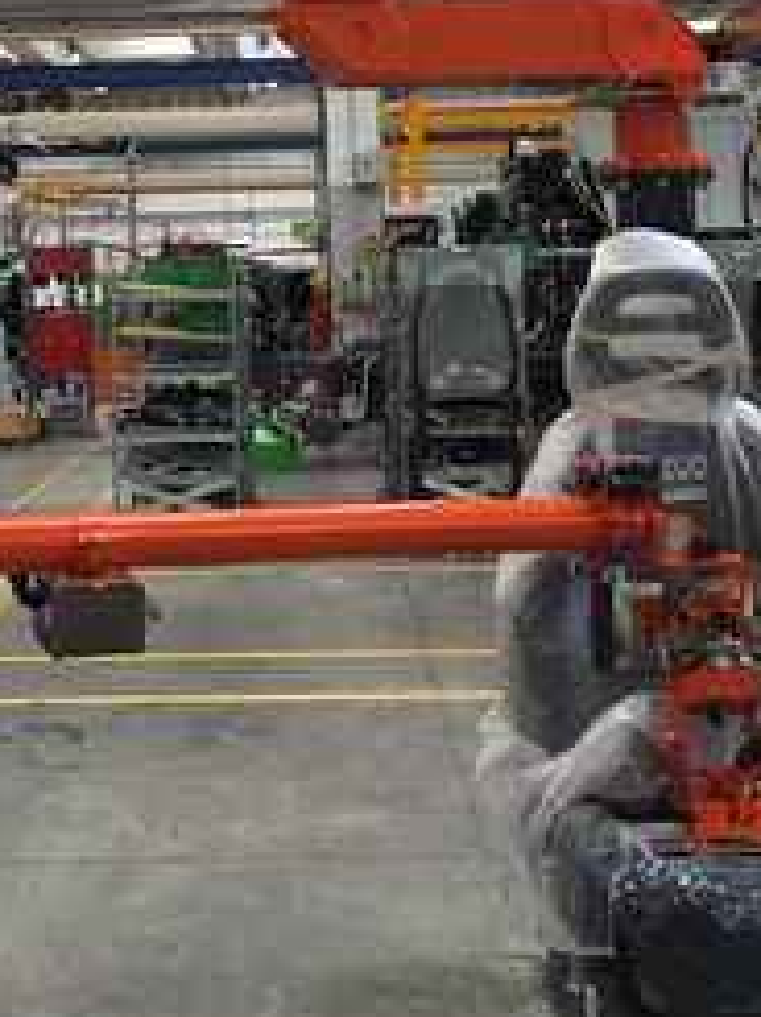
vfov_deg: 31.8
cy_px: 194
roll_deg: +0.6
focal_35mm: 59
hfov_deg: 24.6
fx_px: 1732
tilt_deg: +3.8
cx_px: 225
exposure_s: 1/33
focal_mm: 4.15
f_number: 2.2
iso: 32
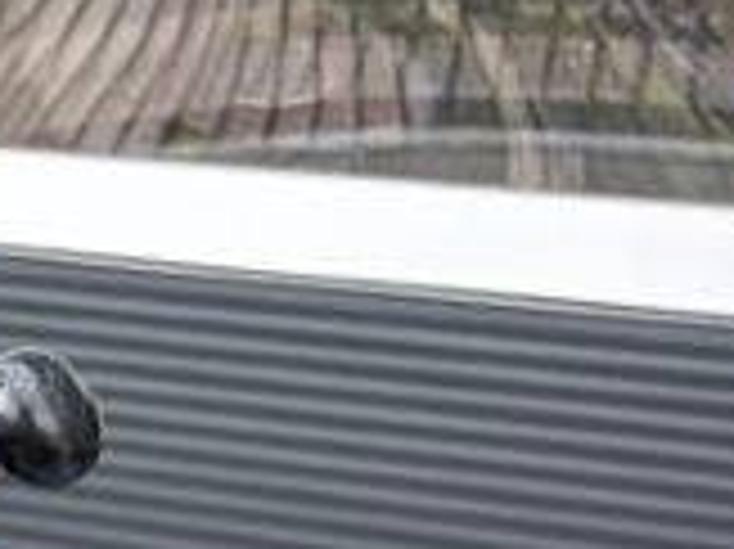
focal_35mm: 204
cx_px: -1648
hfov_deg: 8.0
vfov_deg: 7.0
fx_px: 4322
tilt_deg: -15.5
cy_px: 1184
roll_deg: -1.0
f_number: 1.6
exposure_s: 1/190
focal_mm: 5.96
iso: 40
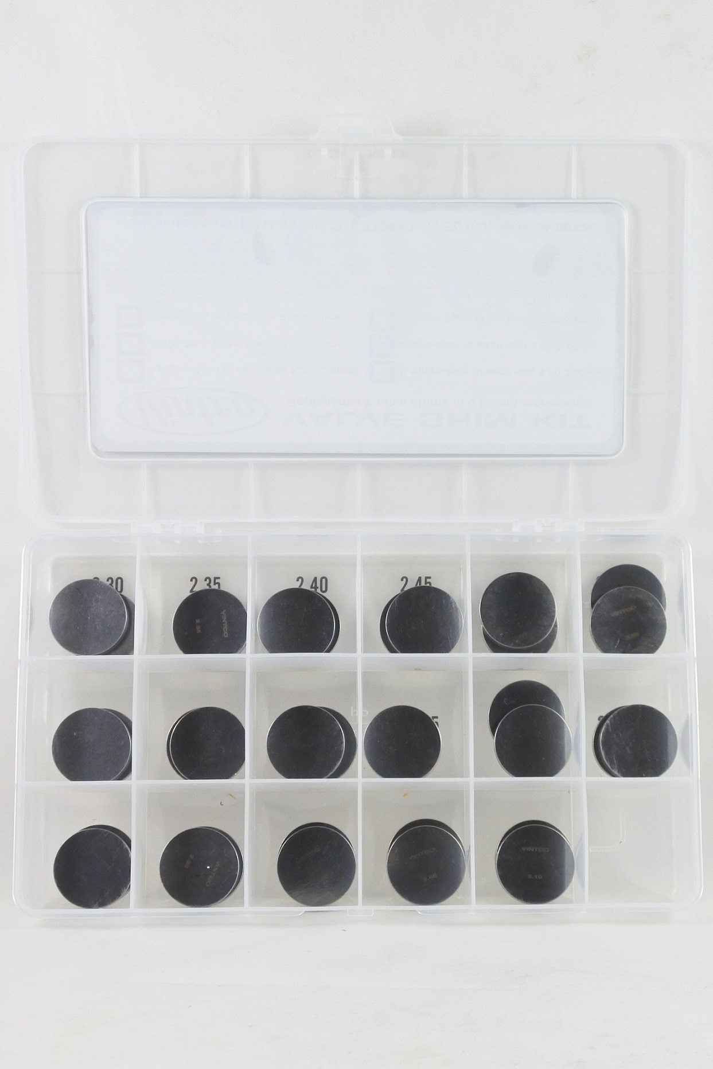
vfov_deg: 46.4
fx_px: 1247
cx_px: 356
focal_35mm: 42
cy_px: 534
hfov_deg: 31.9
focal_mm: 15.7
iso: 560
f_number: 4.2
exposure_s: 1/125
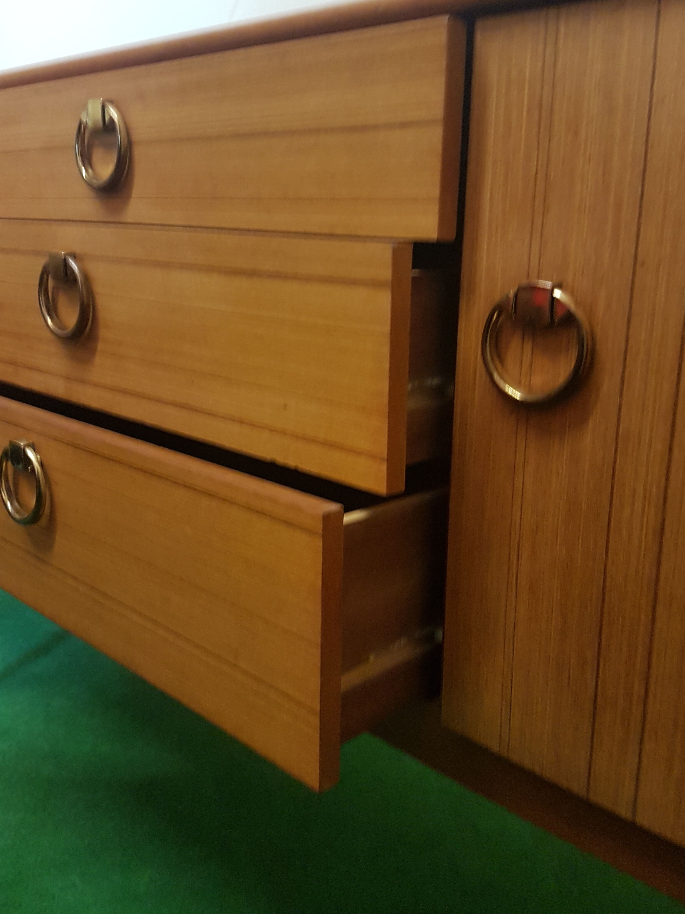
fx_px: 844
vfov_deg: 56.8
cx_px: 380
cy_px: 449
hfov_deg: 44.1
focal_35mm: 32
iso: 200
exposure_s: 1/25
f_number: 1.7
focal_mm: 4.2
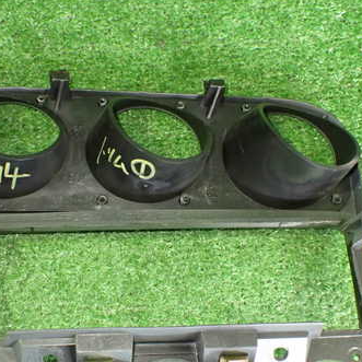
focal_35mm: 48
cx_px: 143
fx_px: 568
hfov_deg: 35.2
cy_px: 214
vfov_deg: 35.3
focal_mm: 5.4
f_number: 2.3
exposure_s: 1/40
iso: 800
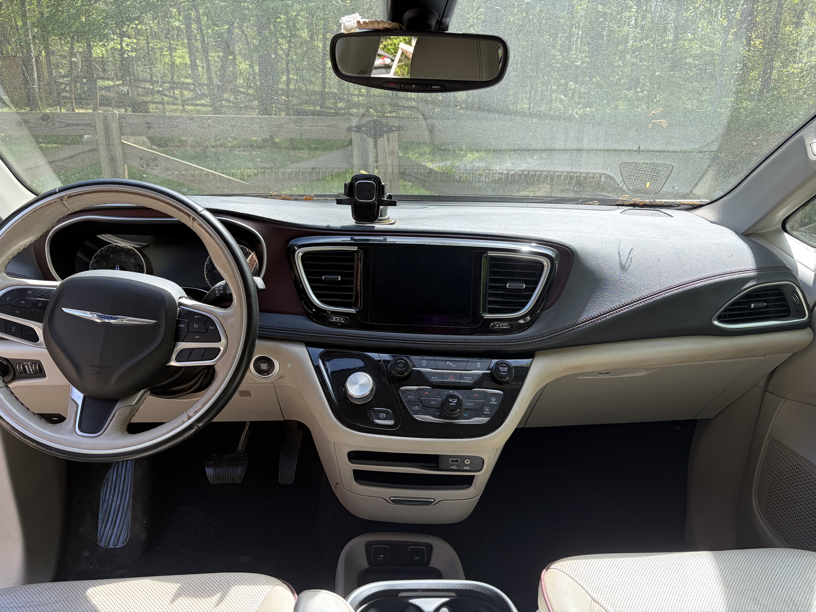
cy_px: 306
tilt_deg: -17.4
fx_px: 613
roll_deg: +0.5
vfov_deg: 53.1
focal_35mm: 26
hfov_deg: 67.3
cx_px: 408
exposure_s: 1/355
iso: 50
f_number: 1.6
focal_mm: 5.96
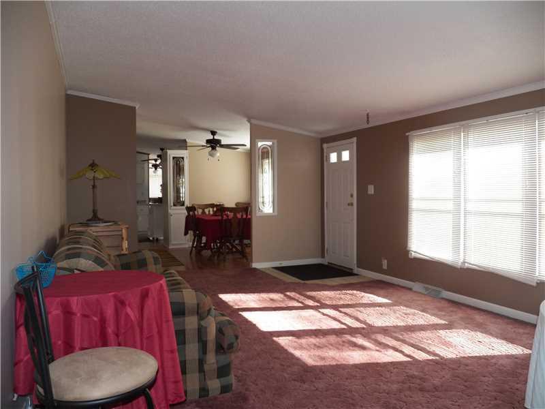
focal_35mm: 28
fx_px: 441
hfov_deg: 63.4
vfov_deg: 49.7
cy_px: 204
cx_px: 272
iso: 125
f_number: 2.8
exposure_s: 1/125
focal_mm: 4.9
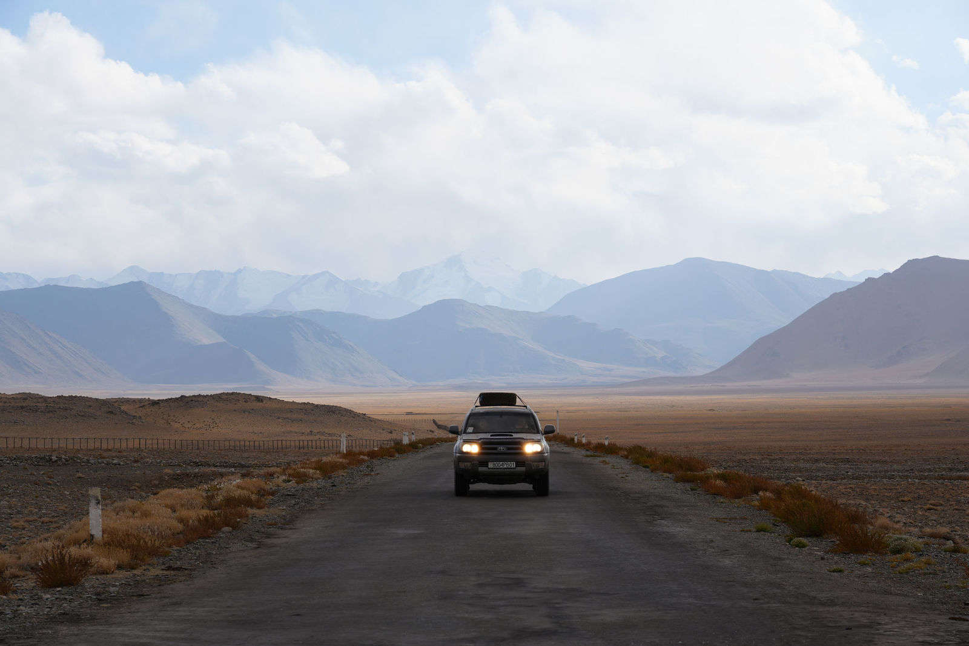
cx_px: 484
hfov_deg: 22.9
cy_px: 323
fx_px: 2395
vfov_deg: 15.4
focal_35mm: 89
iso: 100
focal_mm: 89
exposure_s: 1/200
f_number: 9
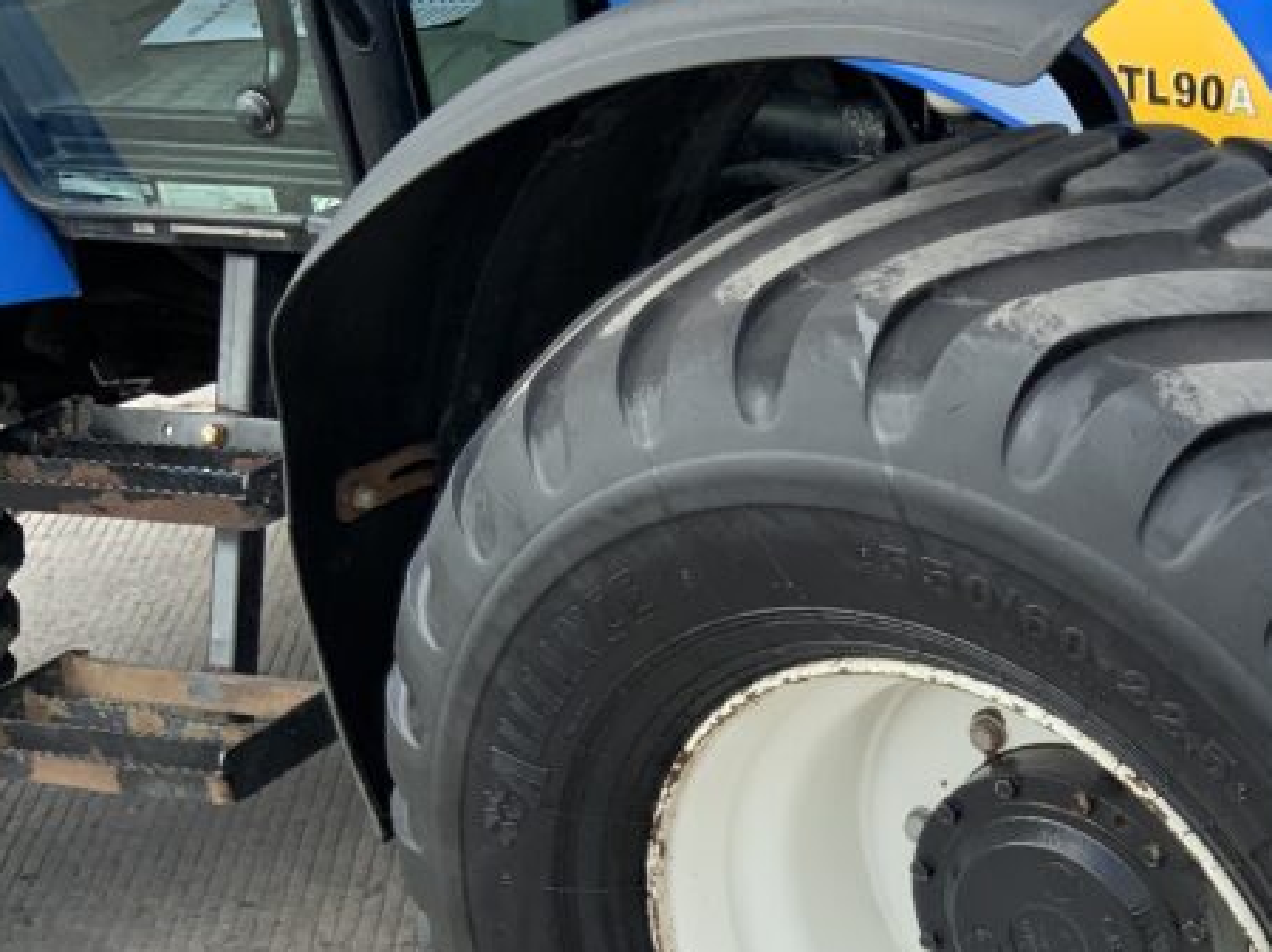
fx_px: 2424
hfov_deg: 27.5
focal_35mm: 66
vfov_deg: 21.7
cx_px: 1309
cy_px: 873
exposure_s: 1/389
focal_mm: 3
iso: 16
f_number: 1.8
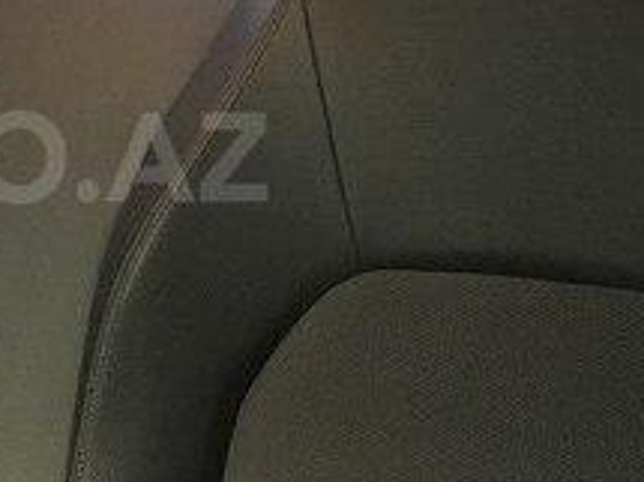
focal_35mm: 89
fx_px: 1655
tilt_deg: -14.7
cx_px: -39
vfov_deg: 16.5
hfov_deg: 21.1
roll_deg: +1.7
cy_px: 157
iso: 250
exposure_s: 1/17
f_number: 2.2
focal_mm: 4.15
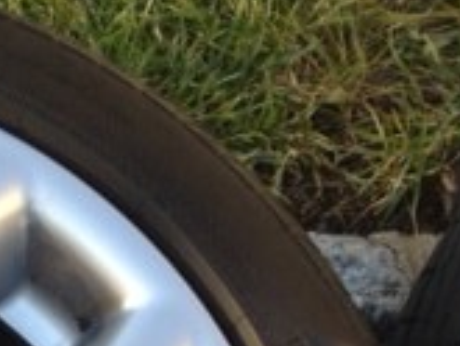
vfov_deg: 10.2
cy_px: 647
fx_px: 1809
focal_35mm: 136
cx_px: -170
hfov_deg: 13.8
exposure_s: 1/249
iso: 64
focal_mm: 4.28
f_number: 2.4
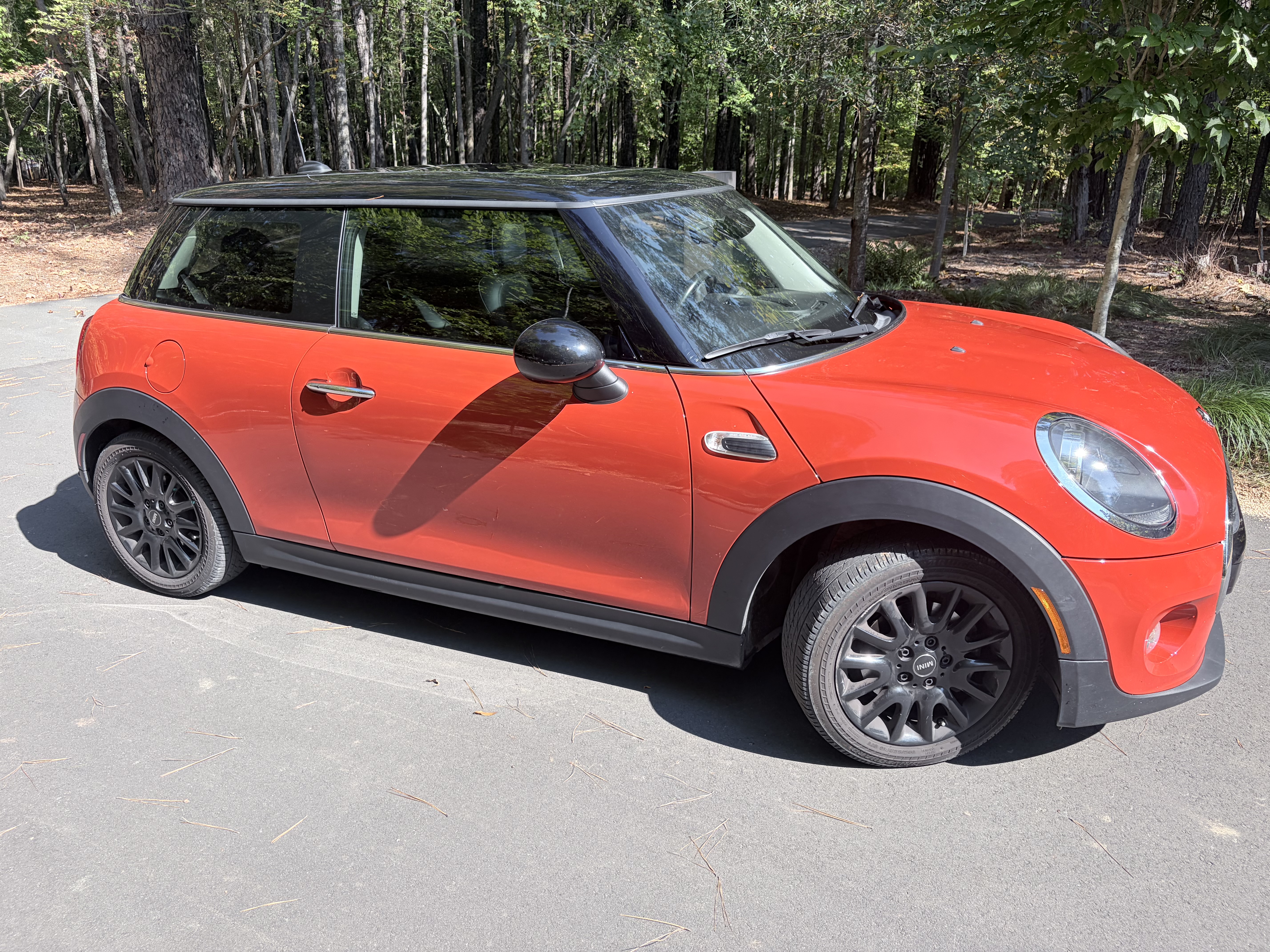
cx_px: 635
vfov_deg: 53.1
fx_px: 954
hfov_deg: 67.3
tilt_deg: -20.7
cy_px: 476
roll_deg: -0.1
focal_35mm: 26
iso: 50
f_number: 1.6
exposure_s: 1/708
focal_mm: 5.96
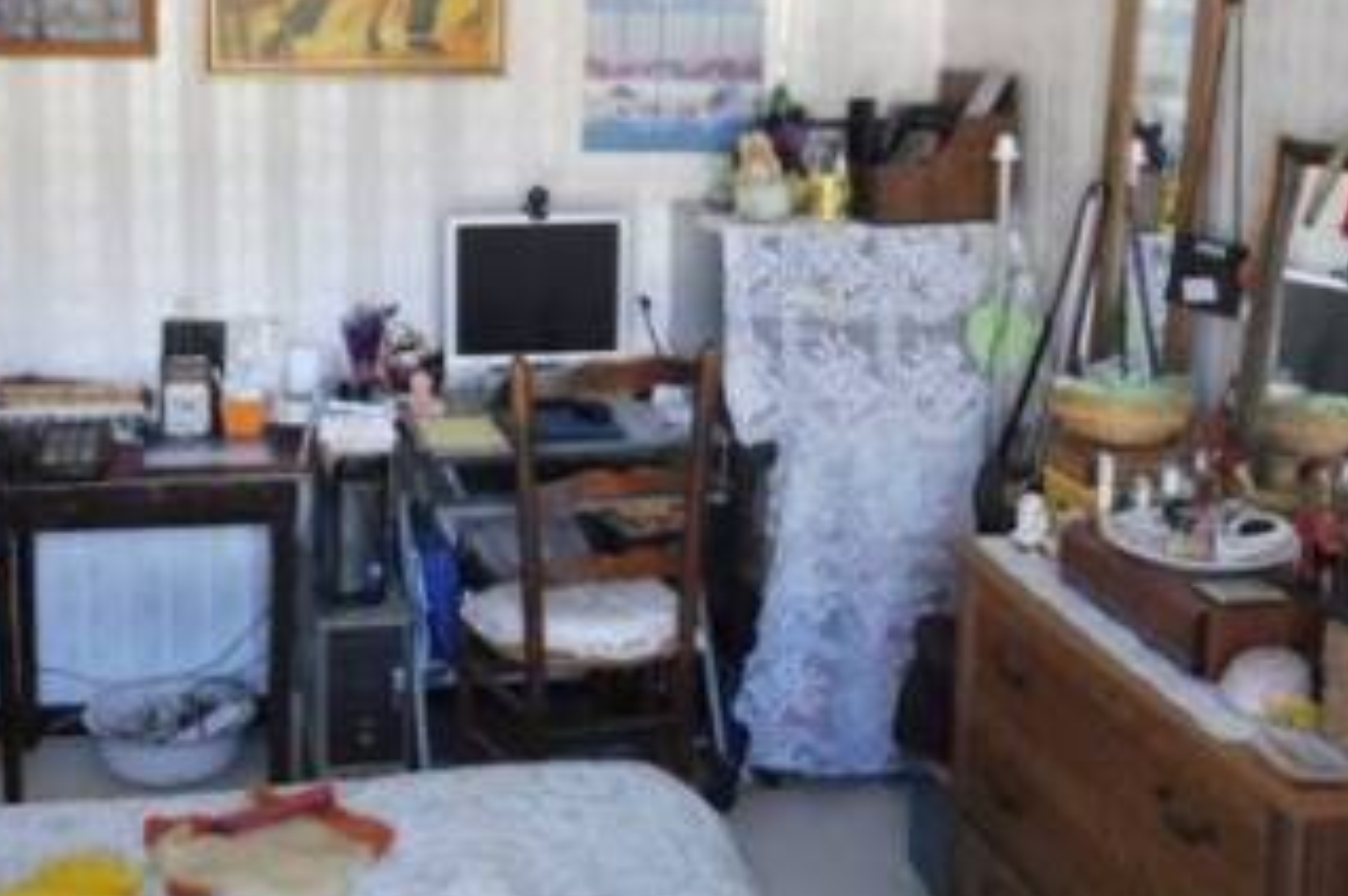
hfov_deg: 41.5
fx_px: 1758
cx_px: 465
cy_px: 224
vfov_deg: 28.2
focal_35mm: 47
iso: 400
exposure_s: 1/30
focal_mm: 4.3
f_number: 3.3
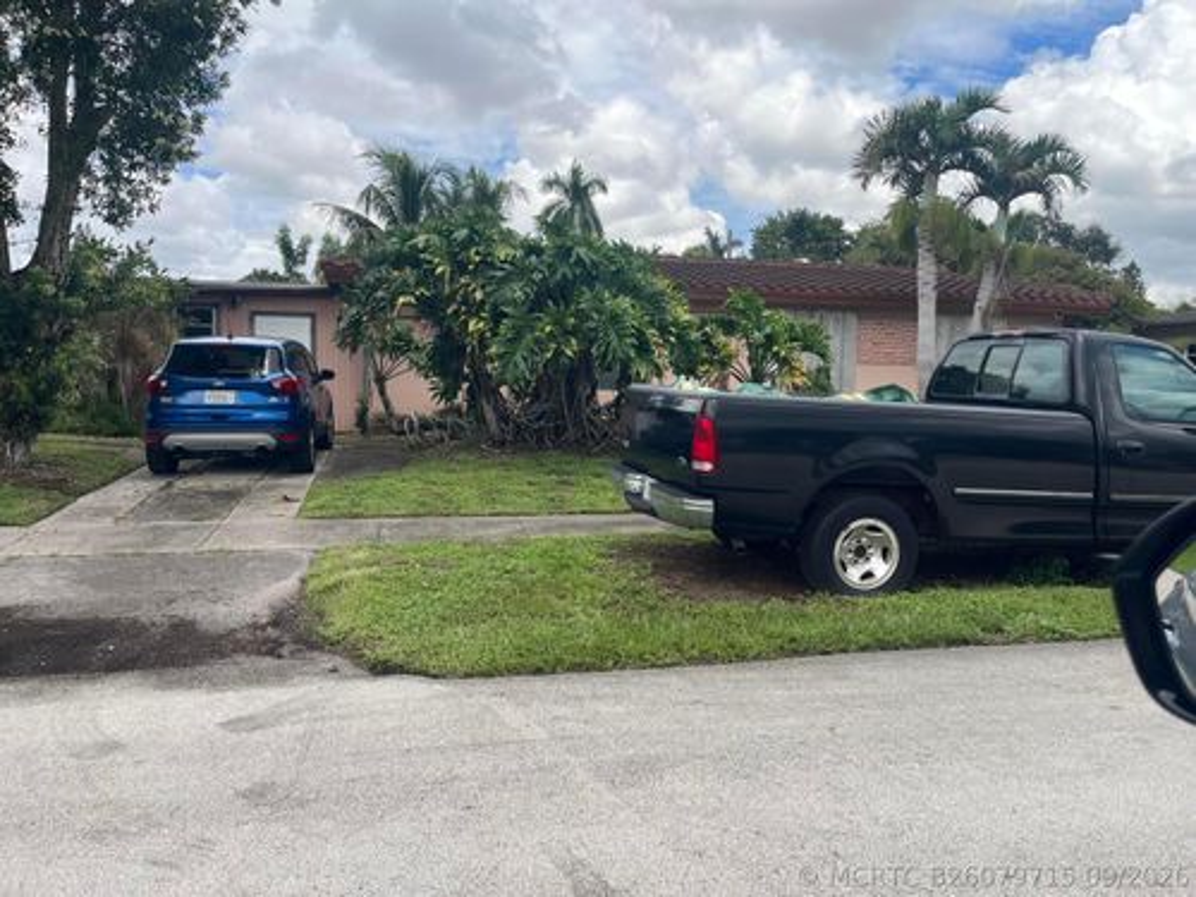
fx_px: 898
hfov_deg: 67.3
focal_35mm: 26
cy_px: 448
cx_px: 598
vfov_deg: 53.1
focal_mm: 5.1
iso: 50
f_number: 1.6
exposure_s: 1/2755
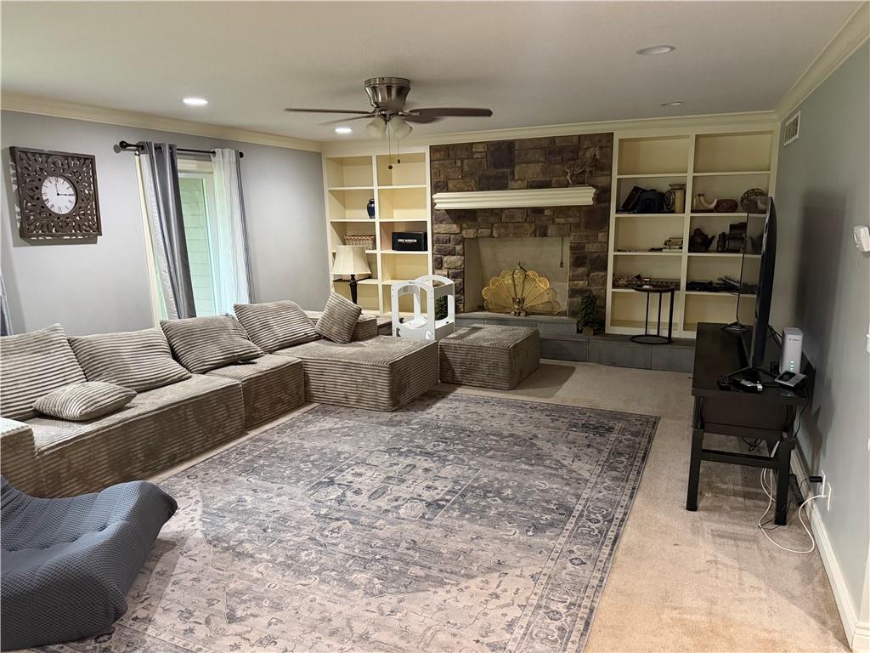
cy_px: 326
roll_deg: +1.0
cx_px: 435
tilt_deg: -11.2
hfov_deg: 71.6
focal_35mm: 24
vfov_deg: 56.8
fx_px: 603
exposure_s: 1/40
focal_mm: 6.76
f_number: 1.78
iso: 640
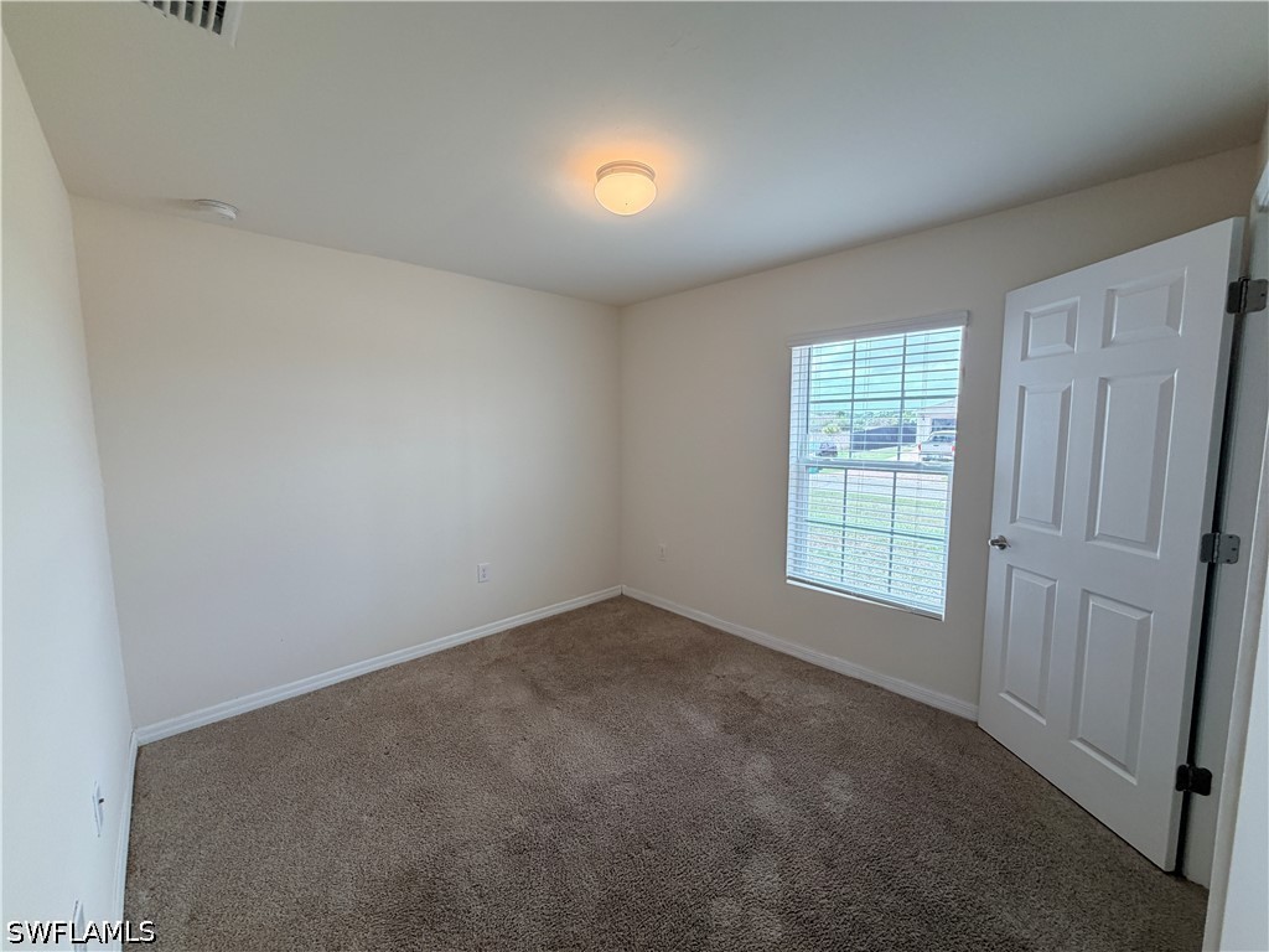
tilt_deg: -6.7
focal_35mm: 14
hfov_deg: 102.1
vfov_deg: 85.7
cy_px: 476
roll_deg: -0.2
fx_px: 513
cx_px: 634
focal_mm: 2.22
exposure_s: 1/120
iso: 100
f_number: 2.2
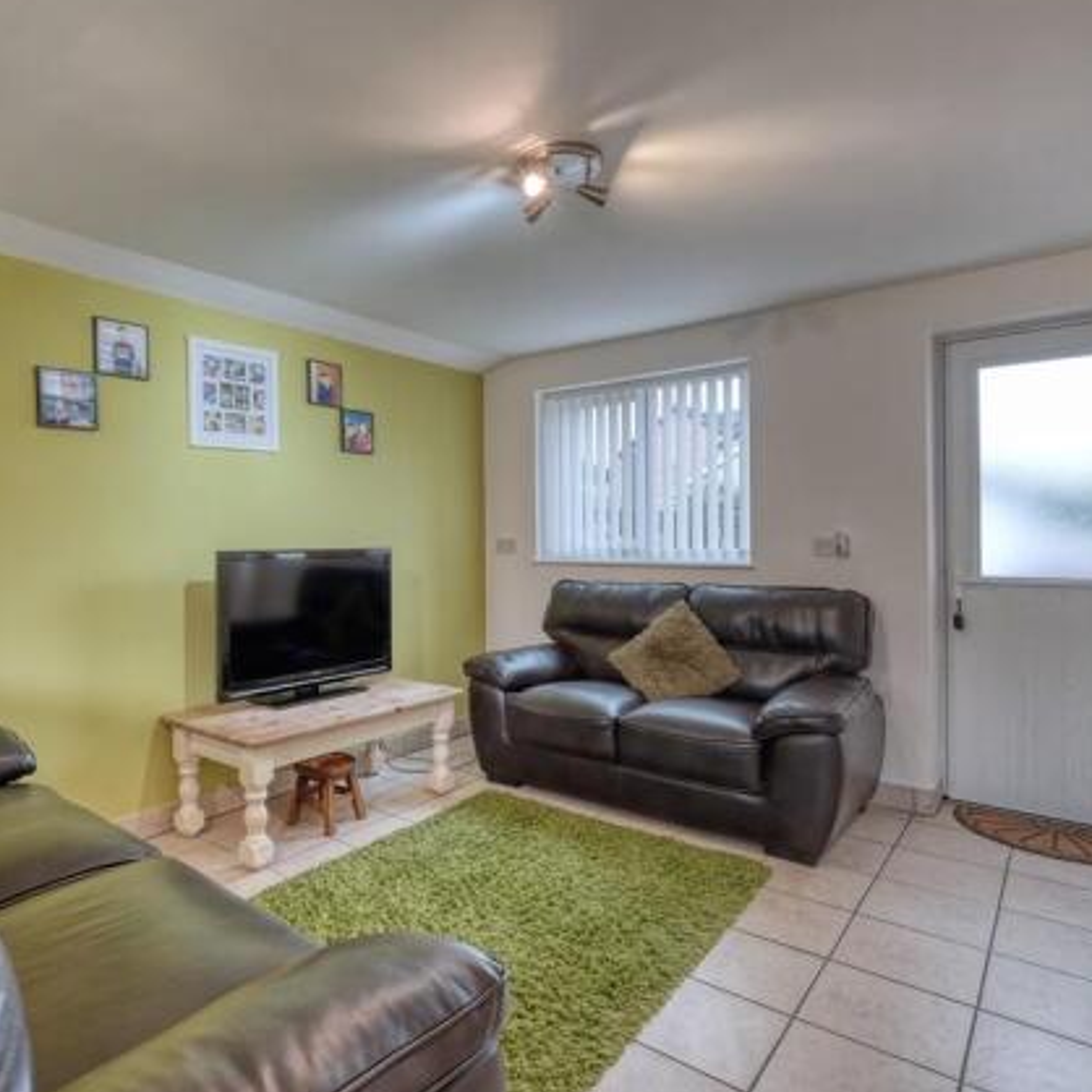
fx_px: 714
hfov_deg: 73.9
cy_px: 534
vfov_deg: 74.8
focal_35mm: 20
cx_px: 432
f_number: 8
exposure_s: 1/4
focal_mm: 10
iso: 250
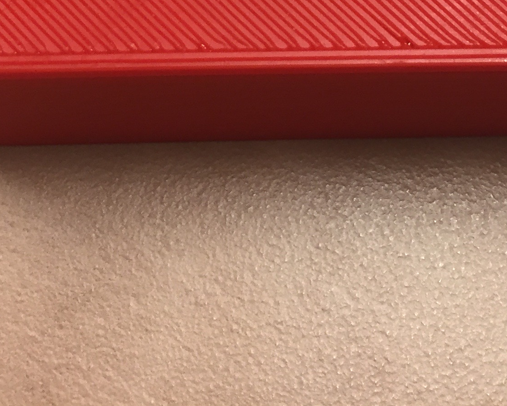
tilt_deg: -63.7
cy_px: -139
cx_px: 331
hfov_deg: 22.9
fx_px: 1246
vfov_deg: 17.3
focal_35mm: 83
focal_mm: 4.15
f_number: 2.2
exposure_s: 1/30
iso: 64
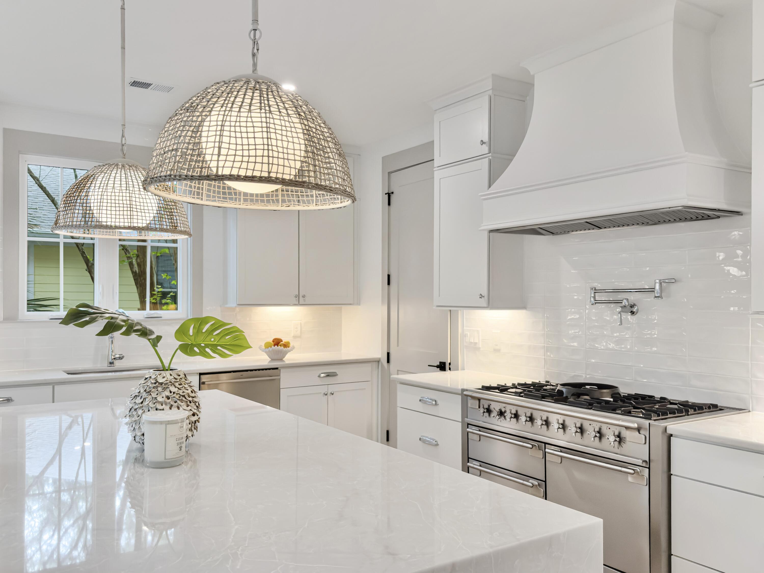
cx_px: 382
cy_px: 286
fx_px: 662
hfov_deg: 60.0
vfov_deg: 46.8
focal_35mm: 30
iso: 160
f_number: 1.8
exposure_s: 1/190
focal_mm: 6.76
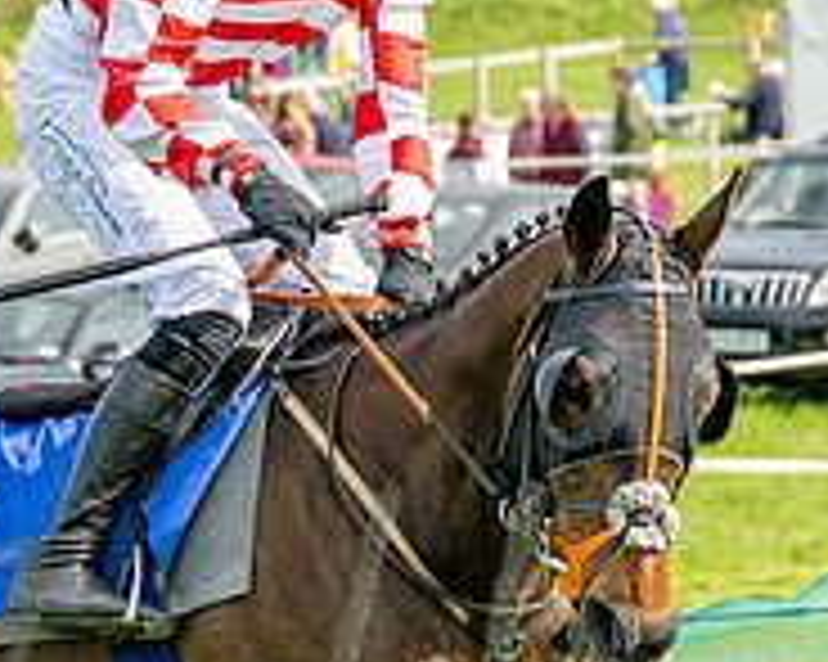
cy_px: 618
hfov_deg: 4.0
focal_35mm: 488
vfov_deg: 3.2
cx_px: 335
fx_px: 11952
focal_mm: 72
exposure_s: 1/2000
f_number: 4
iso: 200
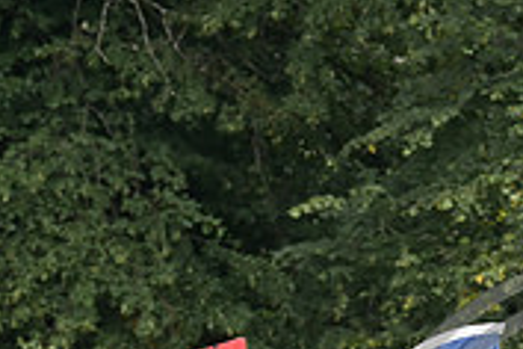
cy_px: 512
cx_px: 612
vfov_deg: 1.4
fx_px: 14265
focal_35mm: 982
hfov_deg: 2.1
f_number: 5.6
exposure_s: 1/1250
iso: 1000
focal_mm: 200
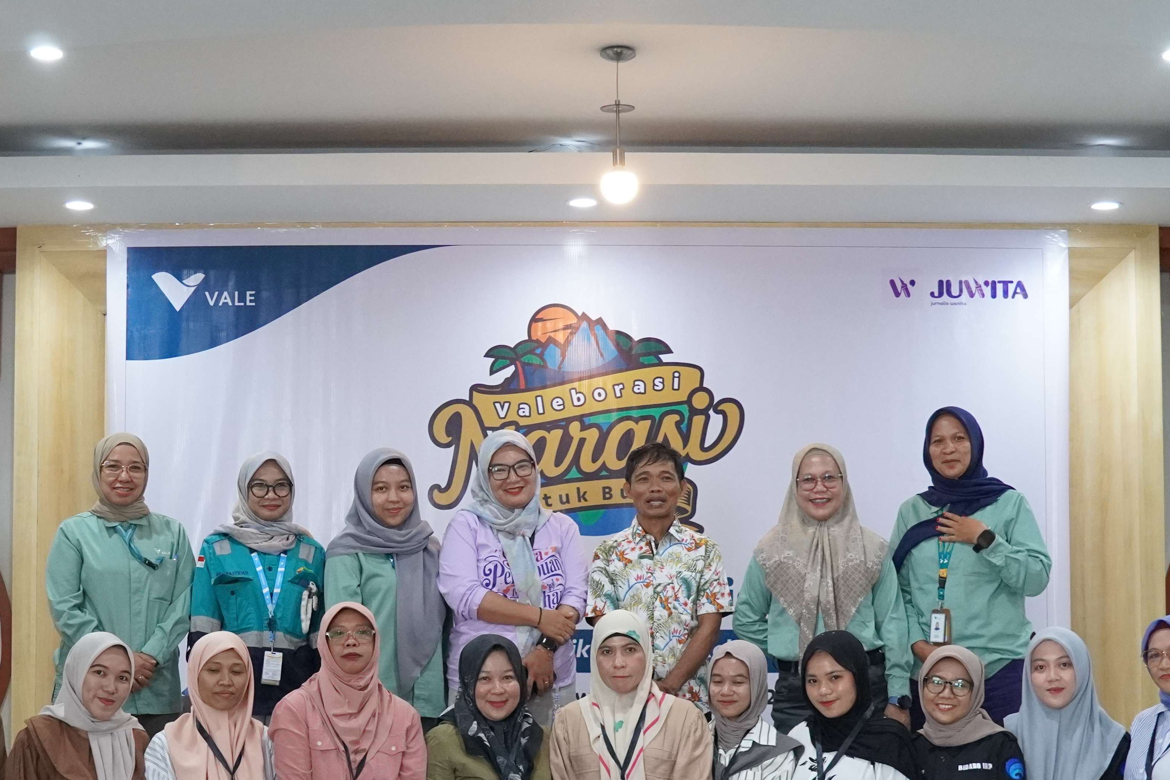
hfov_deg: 29.6
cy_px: 618
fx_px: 2210
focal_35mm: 68
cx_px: 459
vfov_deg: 19.8
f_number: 4
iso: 3200
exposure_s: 1/160
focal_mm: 24
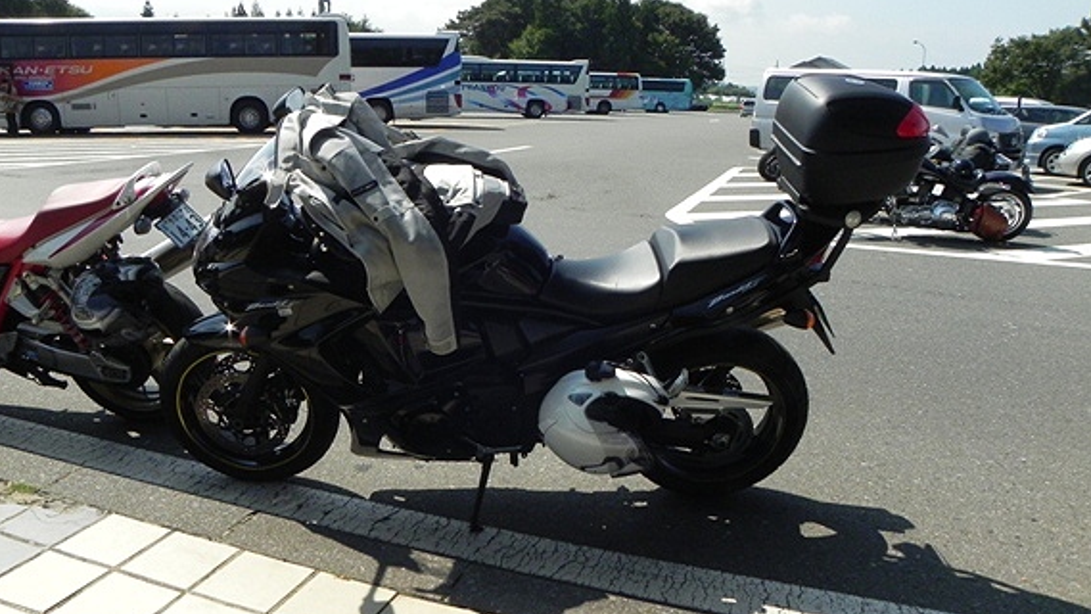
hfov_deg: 66.1
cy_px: 291
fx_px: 839
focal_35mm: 29
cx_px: 535
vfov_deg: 40.2
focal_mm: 4.6
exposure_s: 1/1133
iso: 400
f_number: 8
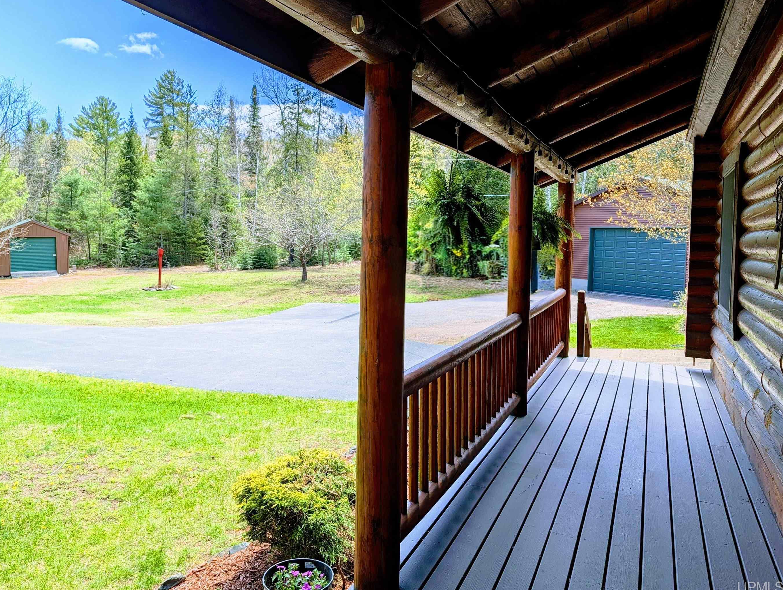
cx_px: 377
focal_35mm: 27
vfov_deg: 51.4
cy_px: 270
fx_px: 612
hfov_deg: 65.2
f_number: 1.68
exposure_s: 1/5263
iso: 20
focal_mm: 6.9
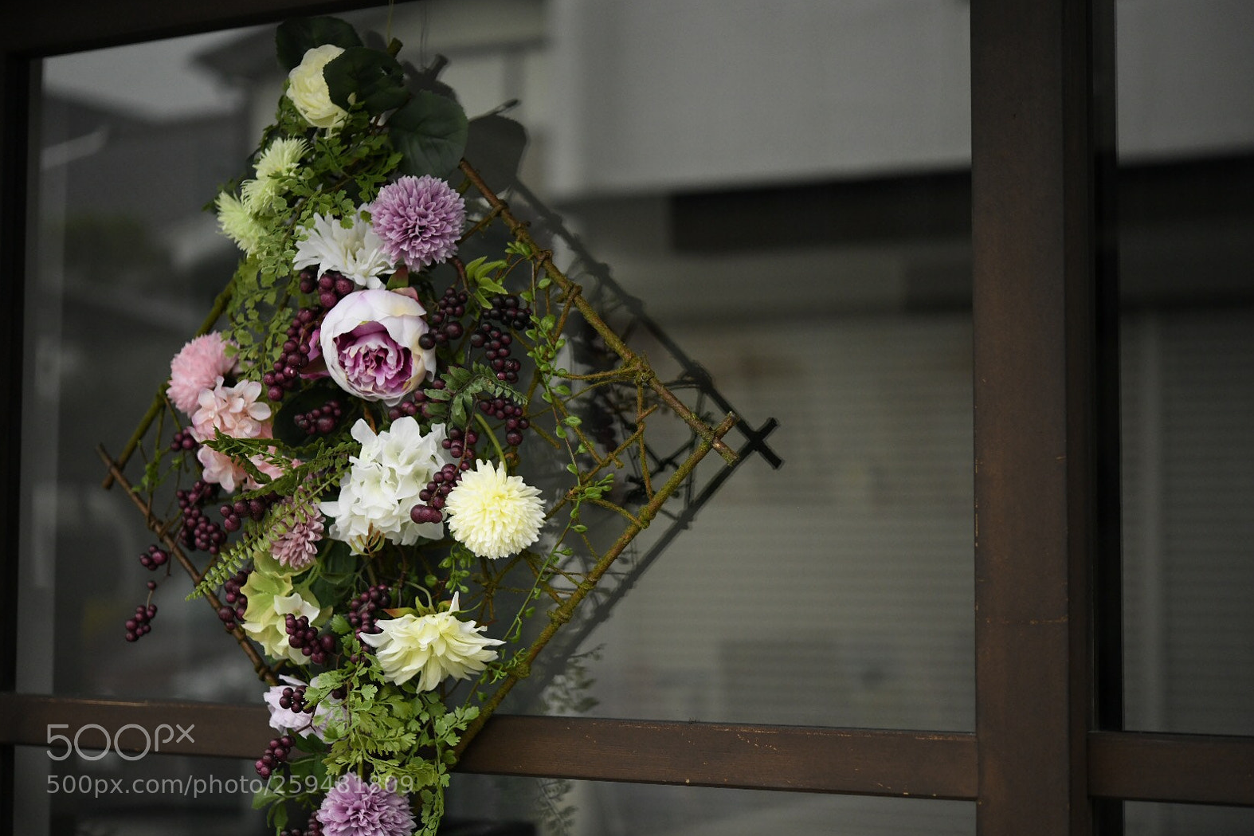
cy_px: 422
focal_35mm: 61
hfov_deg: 32.9
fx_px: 2124
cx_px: 634
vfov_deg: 22.3
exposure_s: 1/800
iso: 2000
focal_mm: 60
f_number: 2.8
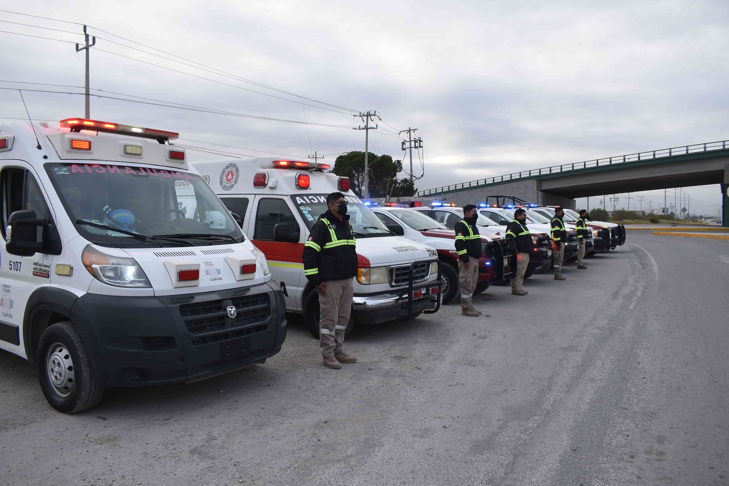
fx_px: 547
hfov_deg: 67.4
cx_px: 364
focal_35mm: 27
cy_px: 243
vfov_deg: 48.0
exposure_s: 1/250
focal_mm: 18
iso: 200
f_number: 7.1
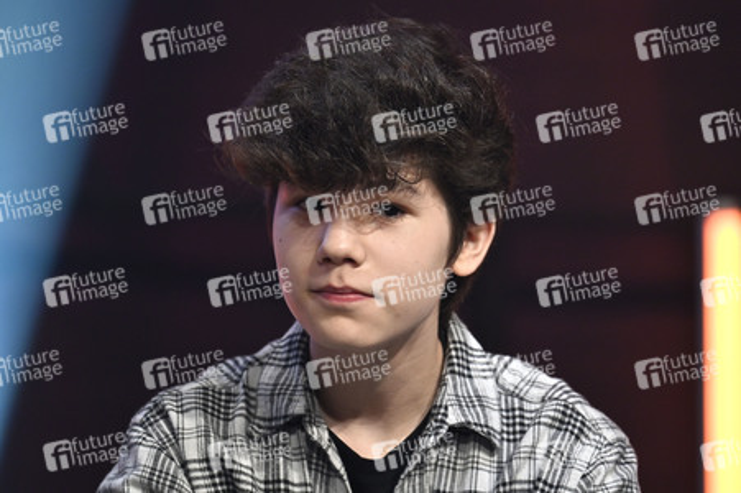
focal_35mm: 400
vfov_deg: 3.4
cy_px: 246
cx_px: 370
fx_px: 8227
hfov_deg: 5.2
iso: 1250
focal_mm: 400
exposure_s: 1/250
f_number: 4.5
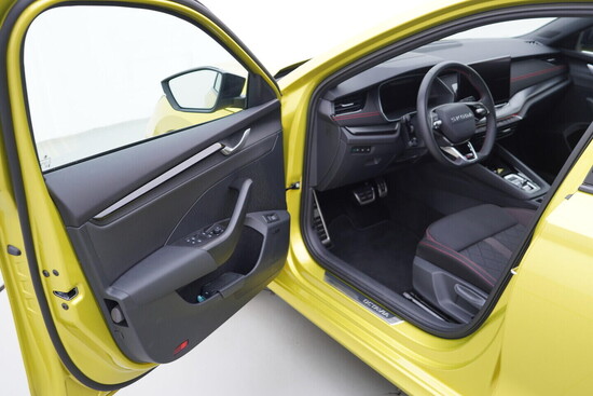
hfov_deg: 53.1
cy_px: 198
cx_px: 296
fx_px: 593
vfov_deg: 36.9
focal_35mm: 36
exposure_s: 1/40
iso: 160
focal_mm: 24
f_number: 2.8
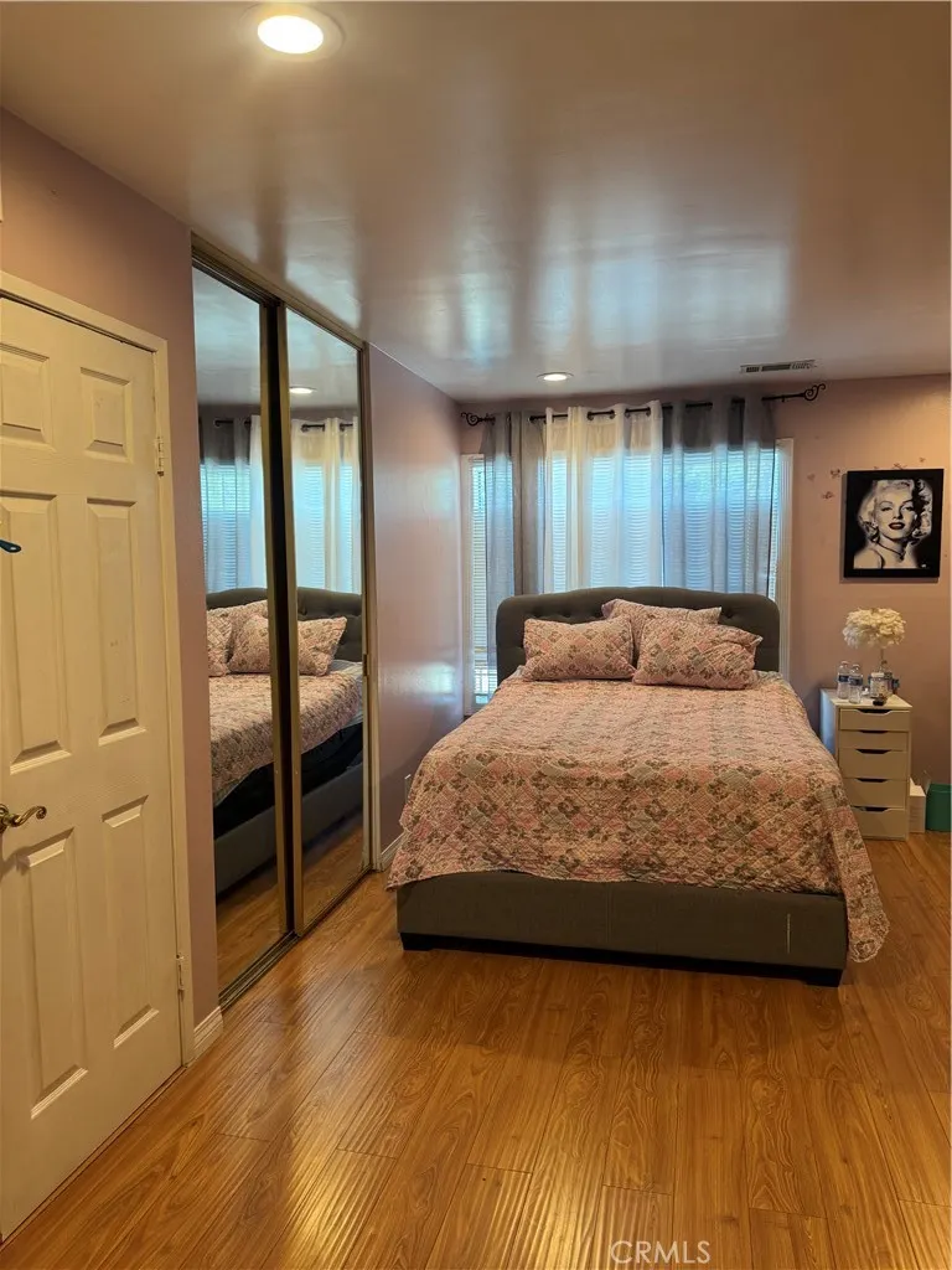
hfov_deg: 56.8
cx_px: 476
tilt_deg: -3.4
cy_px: 635
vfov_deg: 71.6
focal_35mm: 24
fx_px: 880
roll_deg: +1.4
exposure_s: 1/60
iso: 160
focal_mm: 6.76
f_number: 1.78
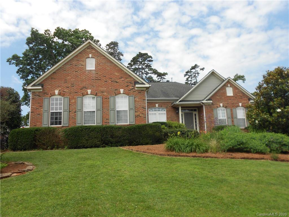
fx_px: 242
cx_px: 144
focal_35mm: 29
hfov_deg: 61.7
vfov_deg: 48.2
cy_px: 108
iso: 80
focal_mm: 5.1
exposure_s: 1/640
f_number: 3.4
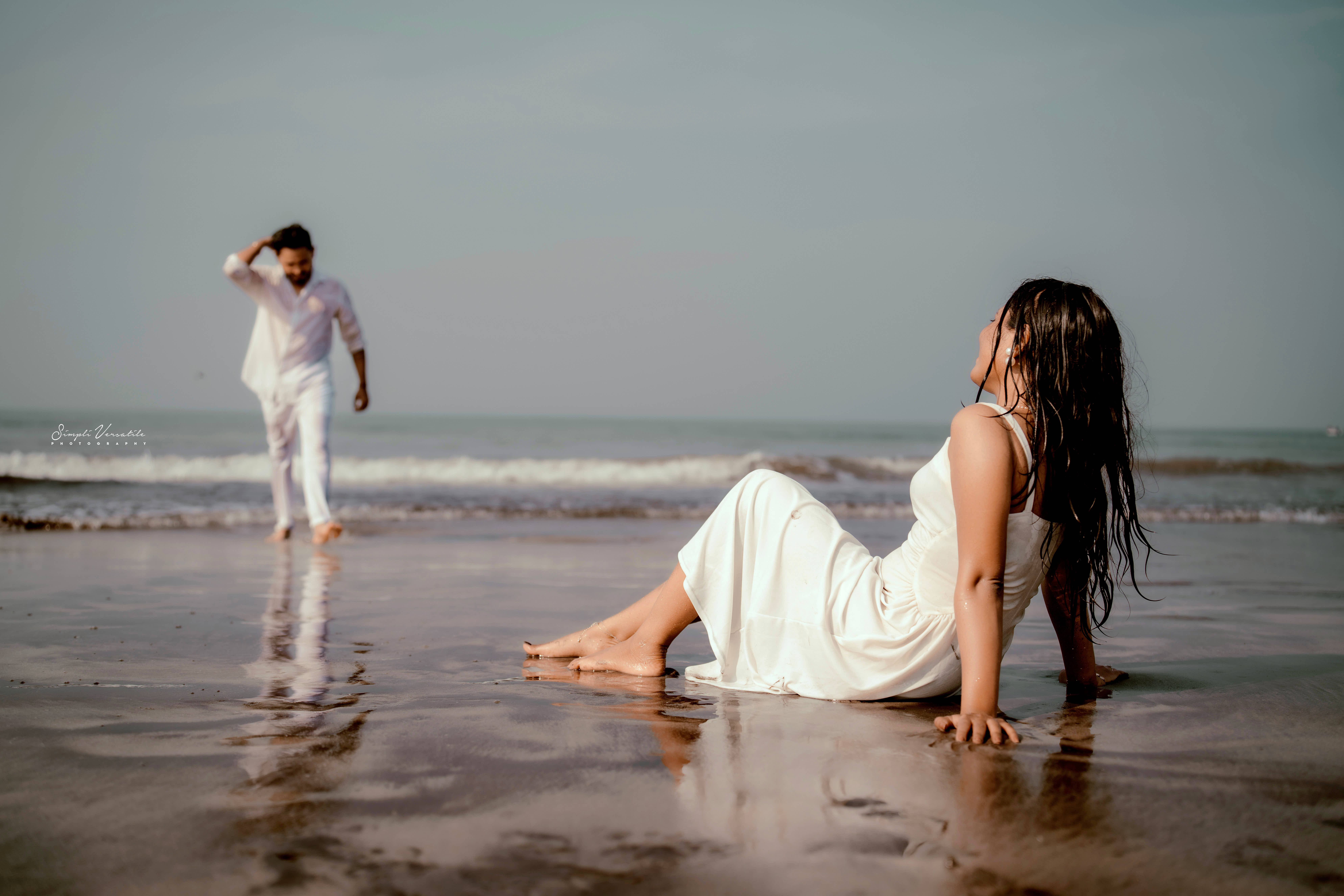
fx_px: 1307
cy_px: 448
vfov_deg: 37.9
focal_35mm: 35
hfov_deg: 54.4
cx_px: 672
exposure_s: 1/1600
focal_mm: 35
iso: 50
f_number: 2
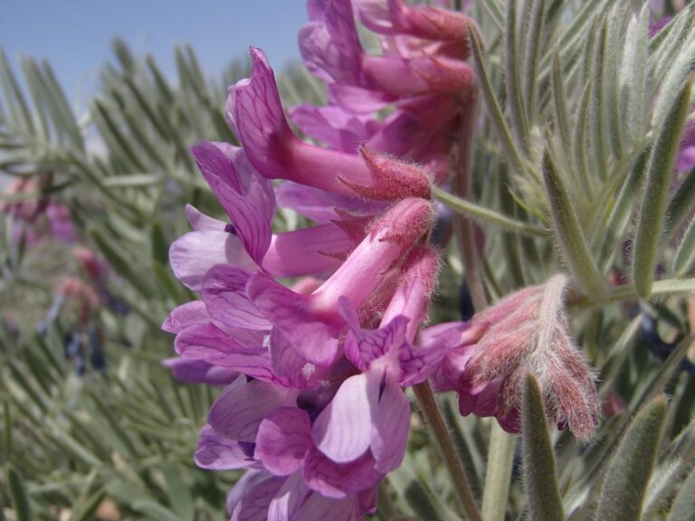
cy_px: 260
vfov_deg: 38.7
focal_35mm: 37
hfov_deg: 50.1
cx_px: 348
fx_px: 743
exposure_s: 1/1250
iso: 100
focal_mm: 6.64
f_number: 4.7
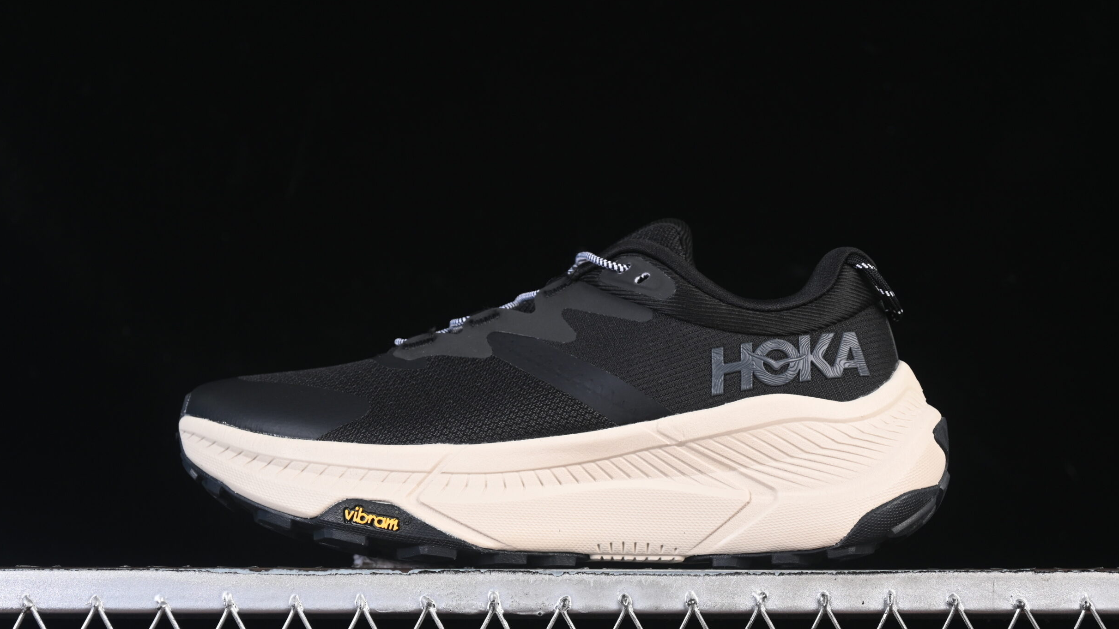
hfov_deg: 25.6
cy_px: 325
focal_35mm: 83
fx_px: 2463
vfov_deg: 14.6
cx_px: 556
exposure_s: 1/60
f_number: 6.3
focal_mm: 50
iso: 160
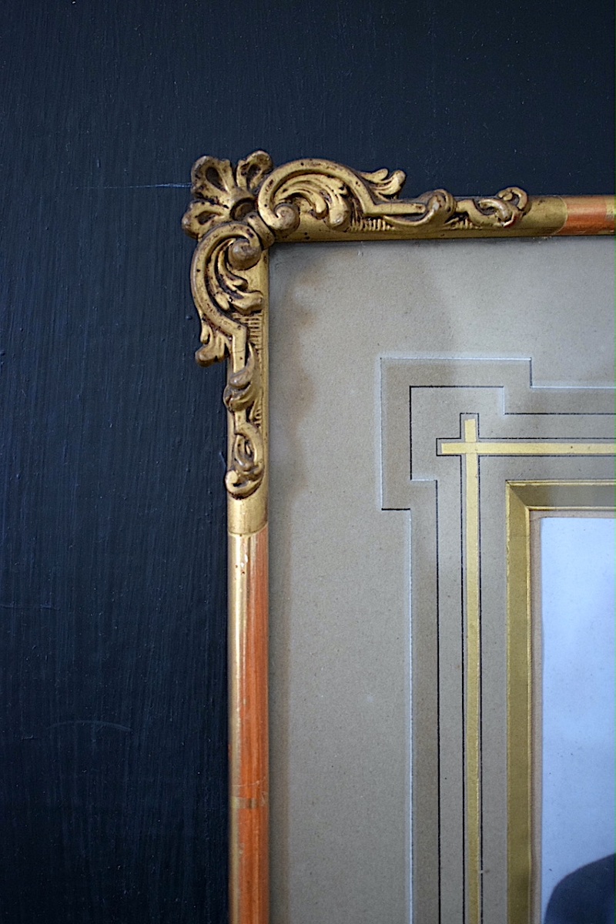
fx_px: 1193
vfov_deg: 42.3
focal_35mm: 46
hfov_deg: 28.9
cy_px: 462
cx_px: 308
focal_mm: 31
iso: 1800
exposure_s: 1/60
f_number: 4.2
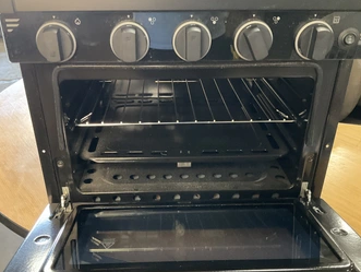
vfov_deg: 40.6
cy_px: 162
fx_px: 365
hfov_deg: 52.6
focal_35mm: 35
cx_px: 175
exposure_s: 1/30
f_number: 1.8
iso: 500
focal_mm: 3
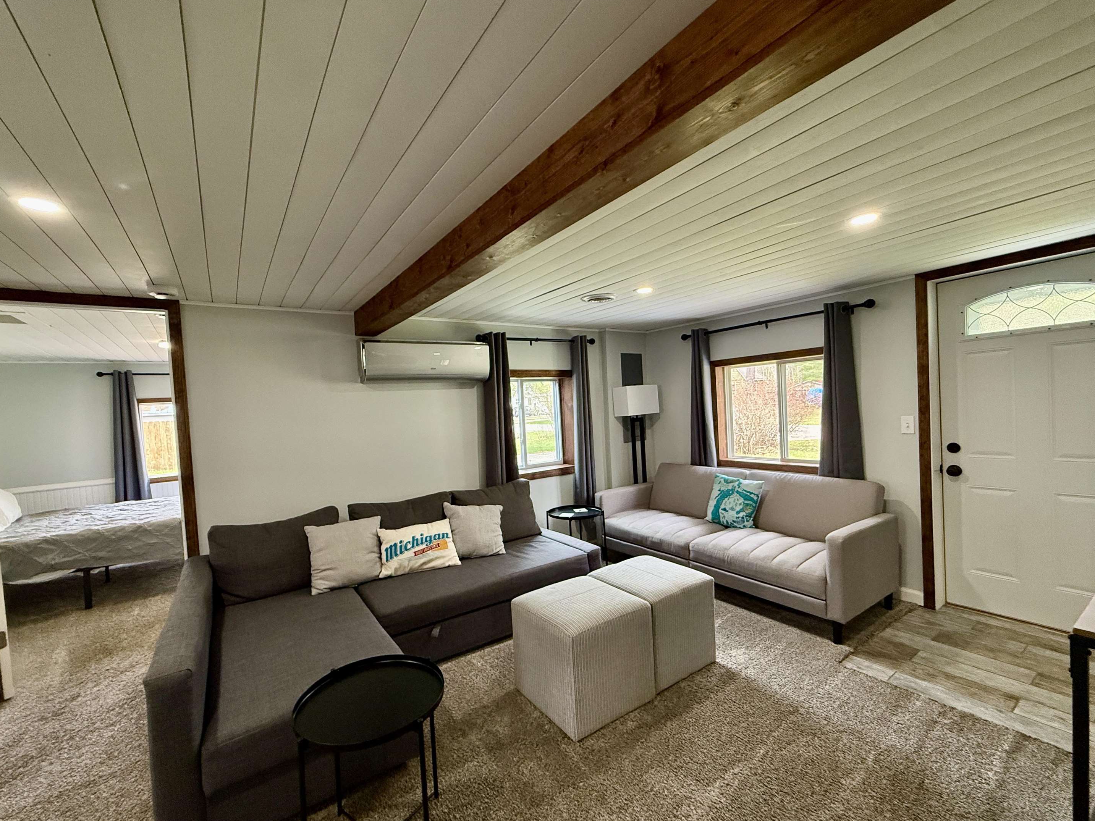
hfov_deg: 98.2
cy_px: 422
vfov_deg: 81.7
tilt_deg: -2.2
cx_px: 541
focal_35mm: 15
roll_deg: +3.1
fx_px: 474
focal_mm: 2.22
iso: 400
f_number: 2.2
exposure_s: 1/120
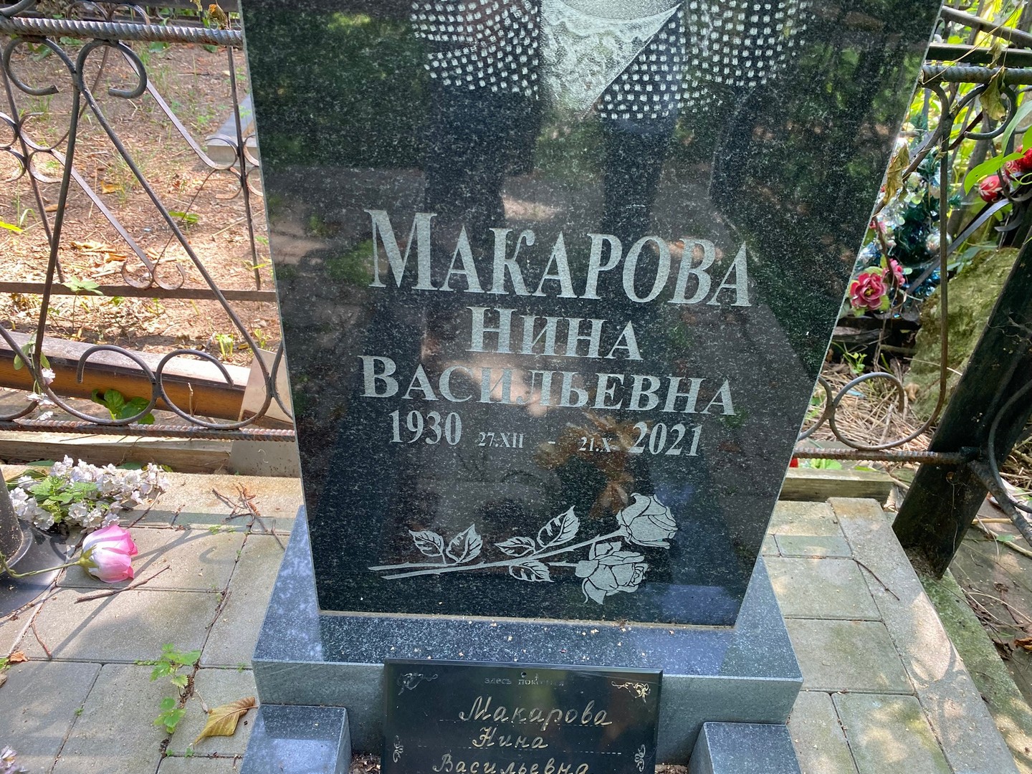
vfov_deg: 53.1
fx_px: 775
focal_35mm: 26
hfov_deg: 67.3
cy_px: 387
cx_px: 516
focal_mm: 4.25
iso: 64
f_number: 1.8
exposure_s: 1/121
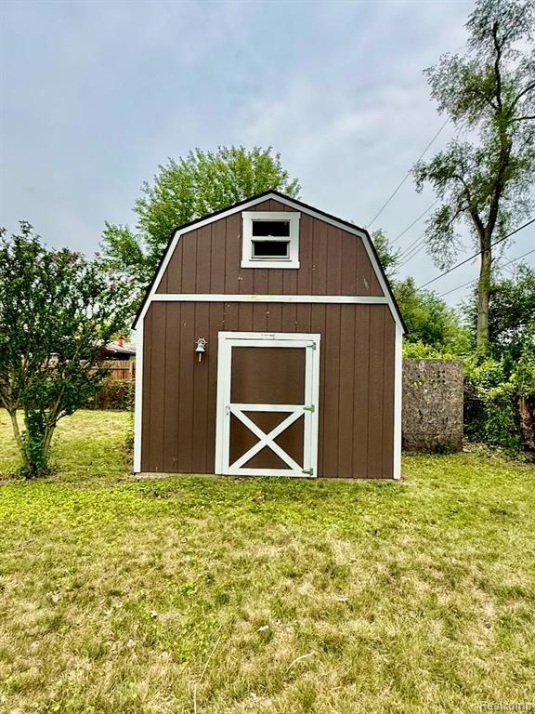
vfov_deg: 102.1
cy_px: 357
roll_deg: -1.6
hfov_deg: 85.7
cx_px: 268
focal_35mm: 14
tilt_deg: +1.1
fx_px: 288
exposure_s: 1/1050
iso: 64
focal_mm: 2.22
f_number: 2.2
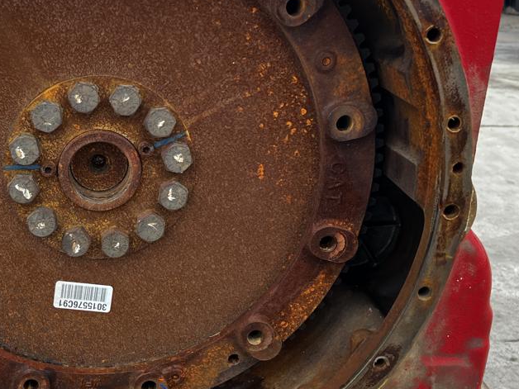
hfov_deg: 35.2
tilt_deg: -18.0
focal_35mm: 53
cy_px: 191
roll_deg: -0.9
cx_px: 115
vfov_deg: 27.5
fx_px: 795
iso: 50
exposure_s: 1/330
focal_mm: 5.7
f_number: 1.5
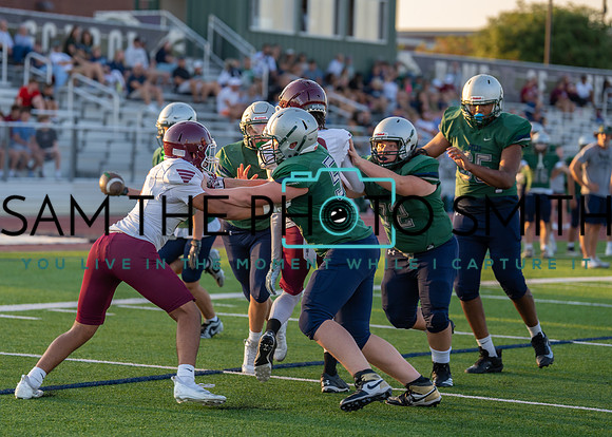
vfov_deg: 9.9
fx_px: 2517
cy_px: 199
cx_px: 258
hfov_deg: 13.9
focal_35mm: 145
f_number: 2.8
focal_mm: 125
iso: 320
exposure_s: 1/800
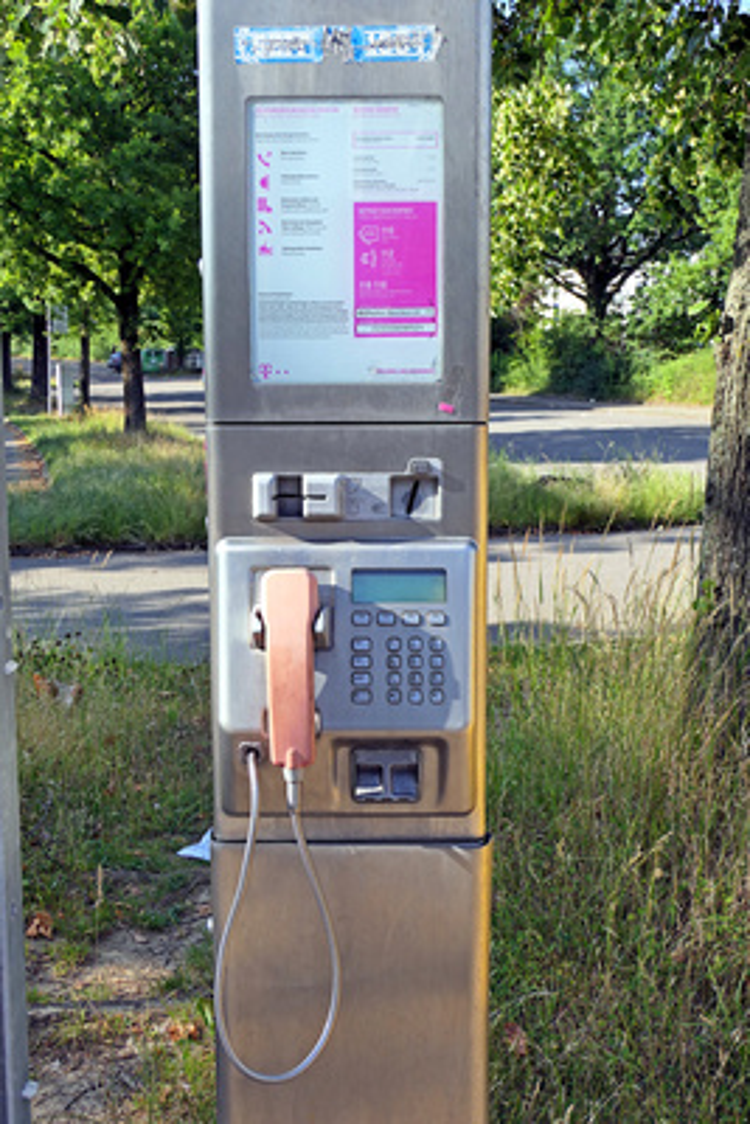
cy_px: 562
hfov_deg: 31.2
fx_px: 1342
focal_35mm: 43
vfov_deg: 45.4
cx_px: 375
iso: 125
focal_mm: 15.7
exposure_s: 1/100
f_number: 6.3
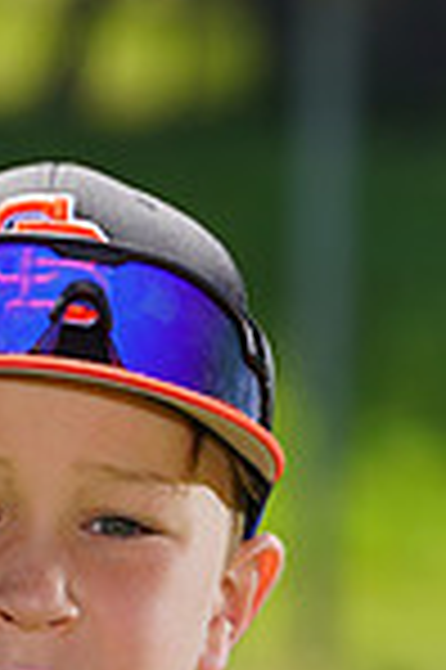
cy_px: 976
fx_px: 17079
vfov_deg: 2.2
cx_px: 61
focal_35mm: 917
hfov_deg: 1.5
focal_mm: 235
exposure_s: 1/250
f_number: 8
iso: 100
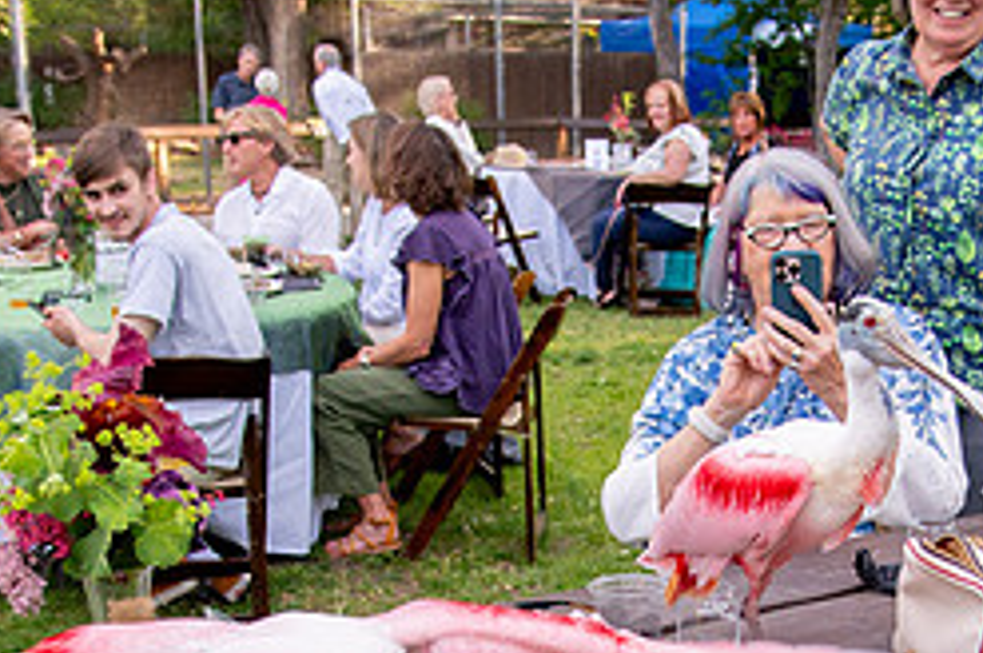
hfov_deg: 30.2
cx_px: 693
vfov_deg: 19.9
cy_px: 672
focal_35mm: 66
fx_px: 1800
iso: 1000
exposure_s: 1/1250
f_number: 4
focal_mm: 24
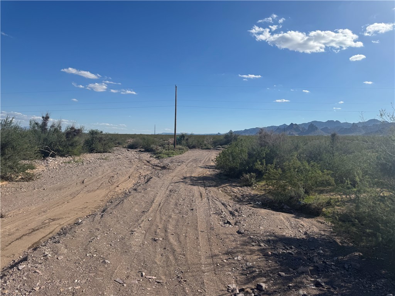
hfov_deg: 71.6
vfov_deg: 56.8
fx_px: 274
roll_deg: -1.5
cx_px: 198
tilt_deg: -4.7
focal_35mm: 24
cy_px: 148
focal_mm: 6.76
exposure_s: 1/7092
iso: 80
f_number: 1.78
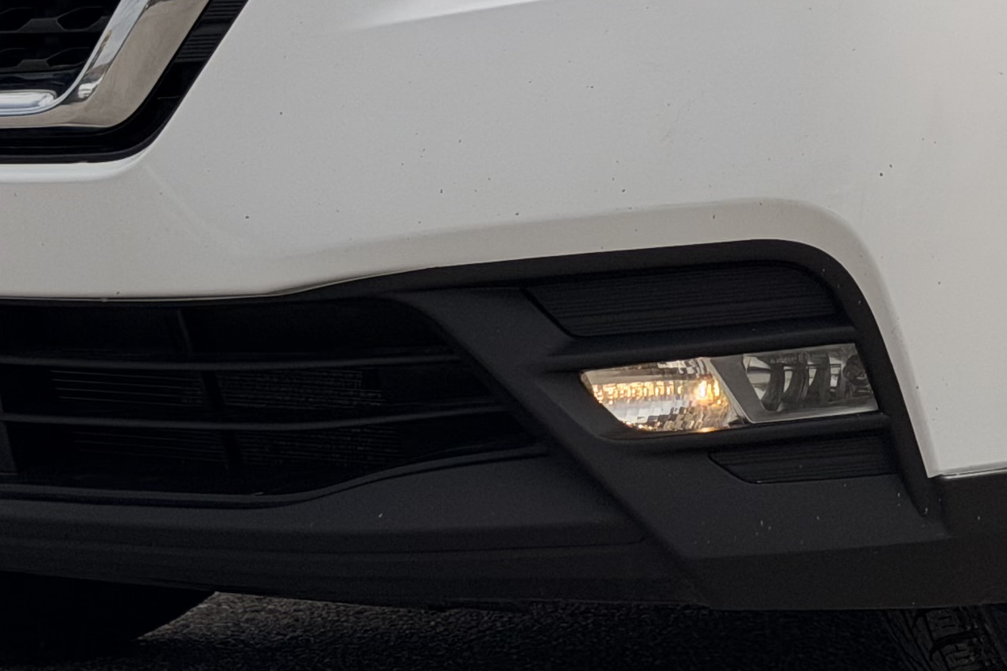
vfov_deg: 8.5
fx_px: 4447
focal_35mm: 159
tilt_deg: +5.5
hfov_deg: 12.8
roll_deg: +1.5
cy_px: -240
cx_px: 902
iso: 64
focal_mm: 6.76
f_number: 1.78
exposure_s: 1/11364
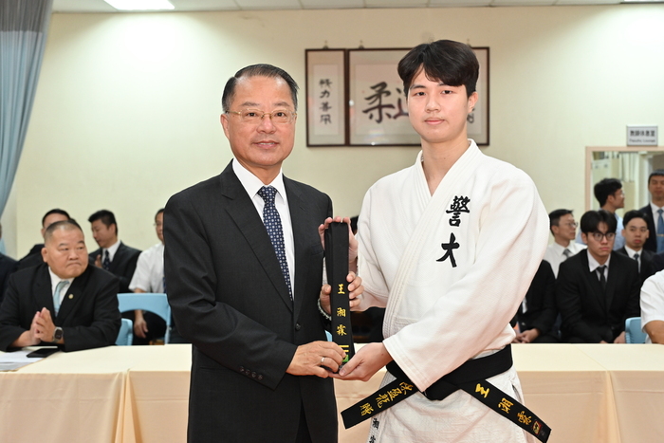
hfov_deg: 44.5
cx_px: 332
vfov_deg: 30.5
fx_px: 812
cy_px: 222
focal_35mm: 44
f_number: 4
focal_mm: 44
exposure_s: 1/160
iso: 1250
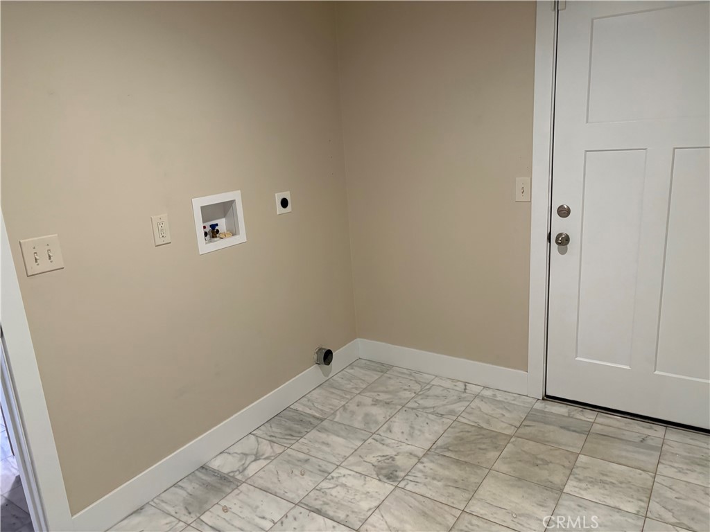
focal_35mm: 26
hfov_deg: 67.3
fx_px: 533
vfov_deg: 53.1
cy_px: 266
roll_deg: +4.1
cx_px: 355
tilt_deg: -14.6
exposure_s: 1/60
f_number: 1.6
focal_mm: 5.96
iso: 250
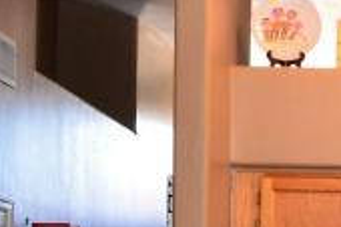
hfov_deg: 10.7
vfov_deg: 7.1
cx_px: 549
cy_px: 478
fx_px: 1741
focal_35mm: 184
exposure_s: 1/30
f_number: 8
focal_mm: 18
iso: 800
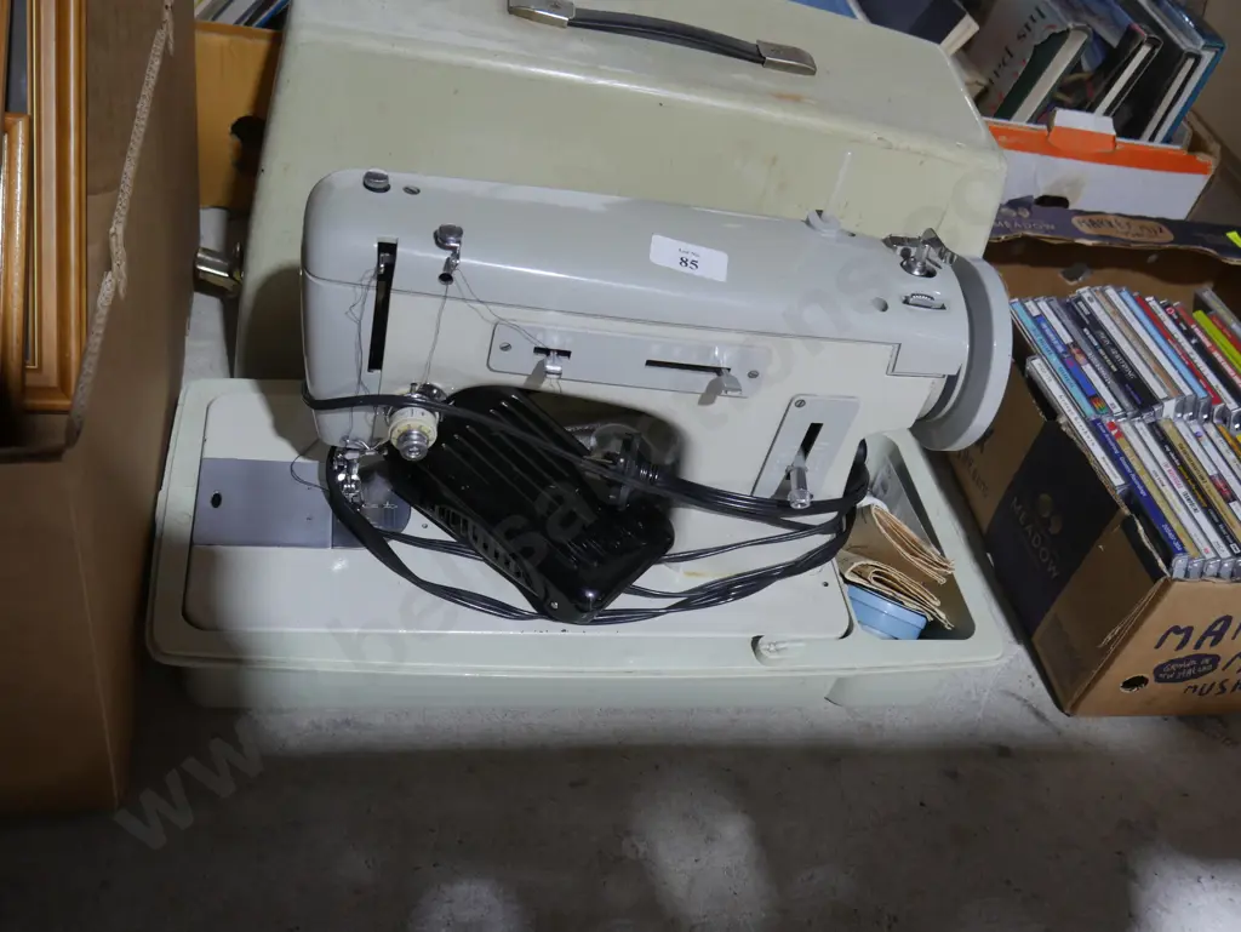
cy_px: 466
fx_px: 1219
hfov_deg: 53.9
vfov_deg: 41.8
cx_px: 620
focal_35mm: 34
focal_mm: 17
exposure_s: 1/60
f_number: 4
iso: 640
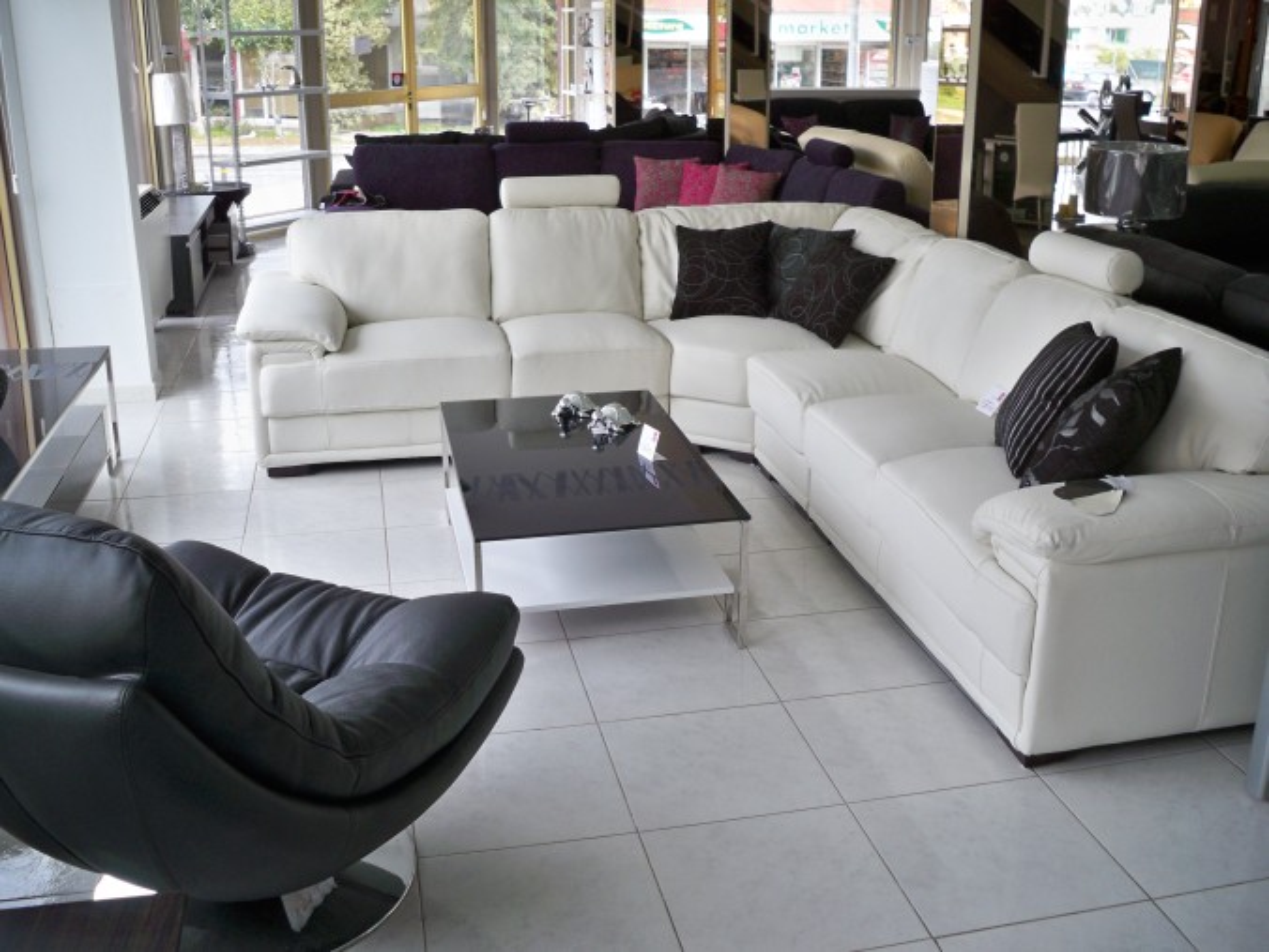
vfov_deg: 40.7
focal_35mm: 35
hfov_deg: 52.6
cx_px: 634
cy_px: 476
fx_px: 1283
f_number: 3.1
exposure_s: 1/60
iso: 80
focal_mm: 6.3
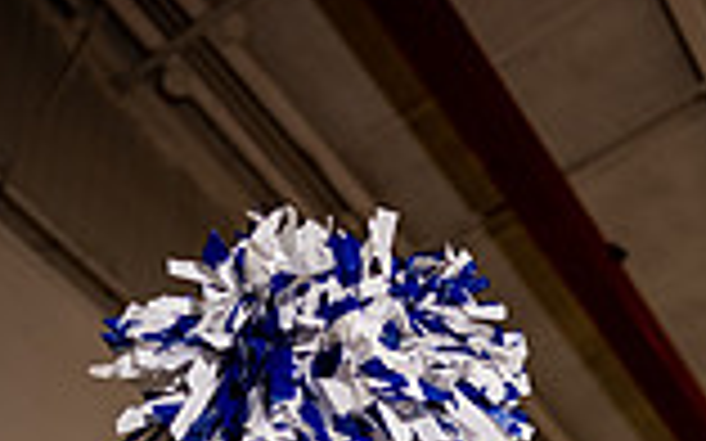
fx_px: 1346
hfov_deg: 28.8
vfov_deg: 14.3
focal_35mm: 70
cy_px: 976
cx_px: 555
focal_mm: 24
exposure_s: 1/640
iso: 100
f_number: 1.4
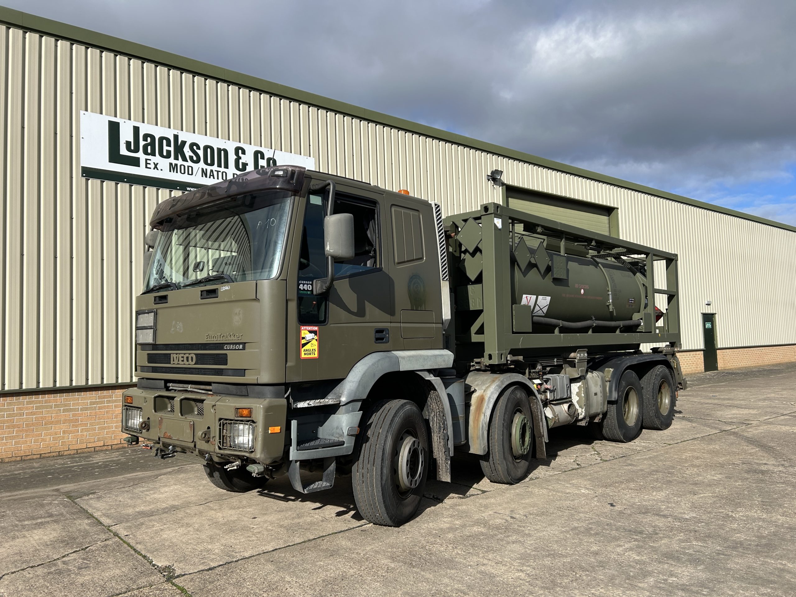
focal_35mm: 26
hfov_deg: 67.3
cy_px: 298
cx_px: 398
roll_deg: +1.2
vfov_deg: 53.1
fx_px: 598
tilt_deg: +4.3
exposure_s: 1/5076
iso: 50
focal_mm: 5.7
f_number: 1.5
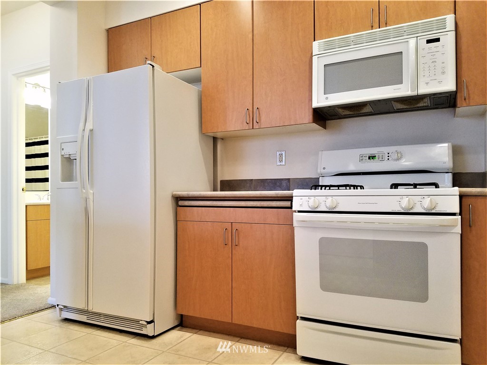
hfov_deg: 67.3
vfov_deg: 53.1
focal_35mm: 26
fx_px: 366
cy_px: 182
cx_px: 244
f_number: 1.7
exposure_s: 1/40
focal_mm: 4.2
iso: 160
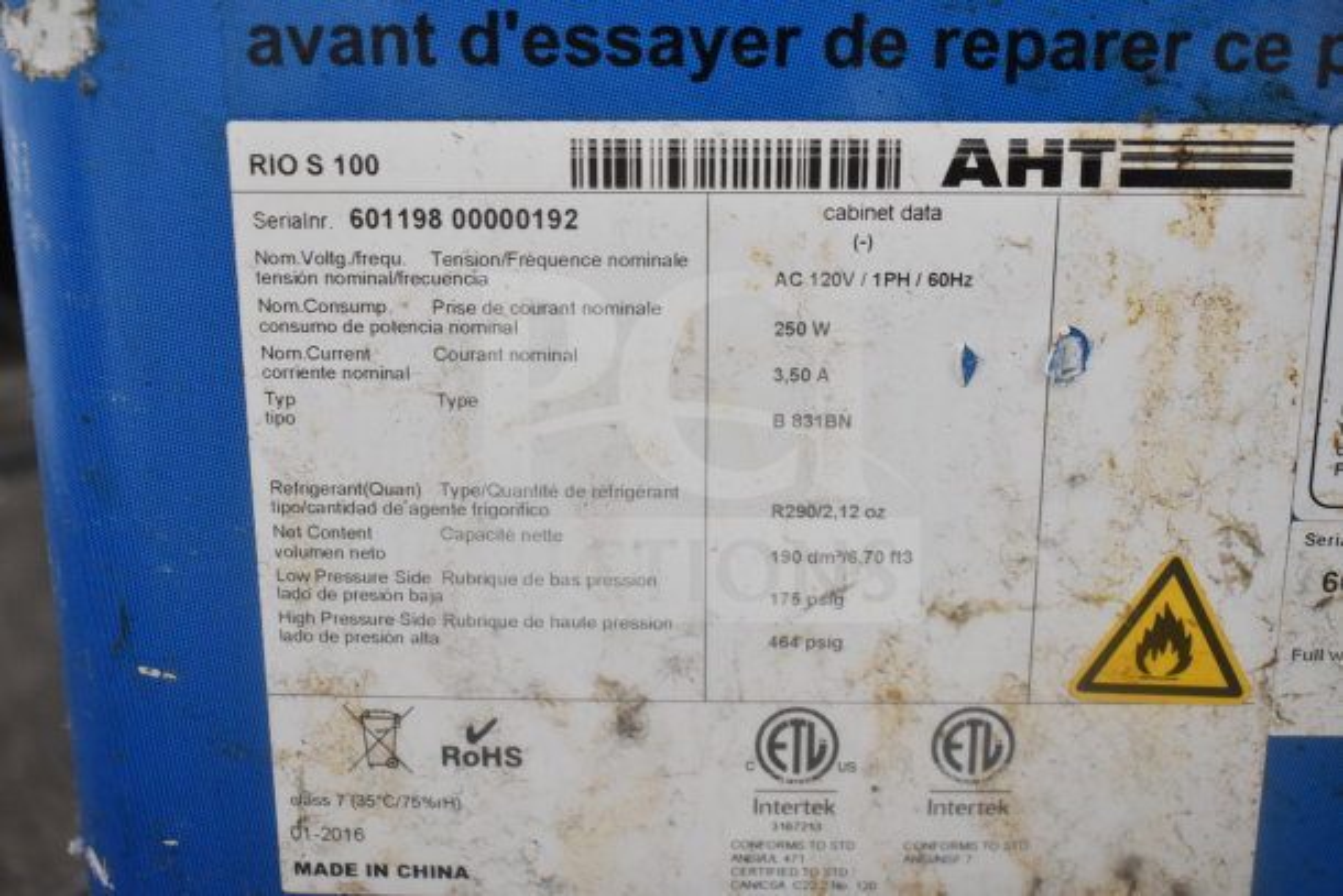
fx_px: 1735
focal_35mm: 46
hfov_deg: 42.3
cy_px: 448
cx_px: 672
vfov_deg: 29.0
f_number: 4.2
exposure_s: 1/50
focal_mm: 31
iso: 1600
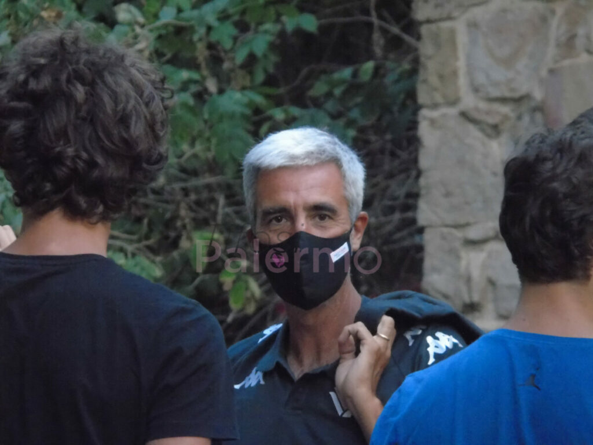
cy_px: 222
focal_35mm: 478
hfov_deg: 4.1
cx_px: 296
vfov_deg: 3.1
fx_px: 8189
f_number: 5.5
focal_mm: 85
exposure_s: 1/30
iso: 1600
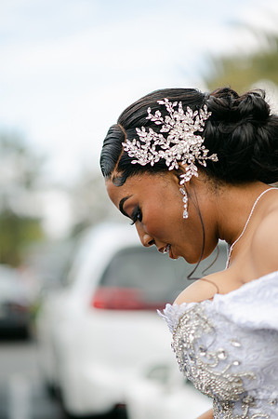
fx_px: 987
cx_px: 139
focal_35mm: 85
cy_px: 210
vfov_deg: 23.9
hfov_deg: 16.0
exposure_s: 1/1600
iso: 100
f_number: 2
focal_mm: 85
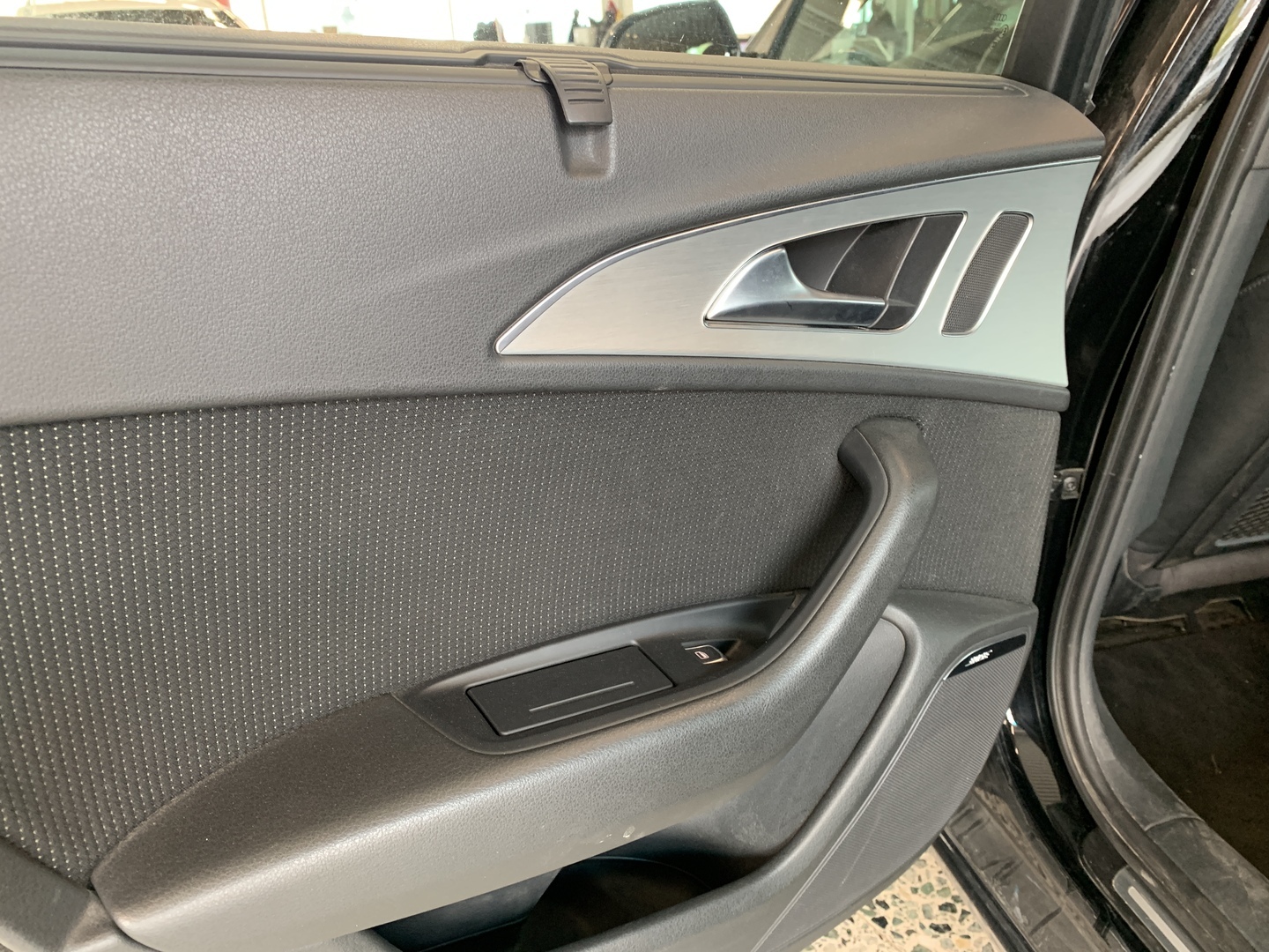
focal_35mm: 26
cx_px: 634
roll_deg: +3.2
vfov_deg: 53.1
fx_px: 953
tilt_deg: -22.2
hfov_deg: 67.3
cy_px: 476
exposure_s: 1/60
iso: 160
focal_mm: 4.25
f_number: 1.8
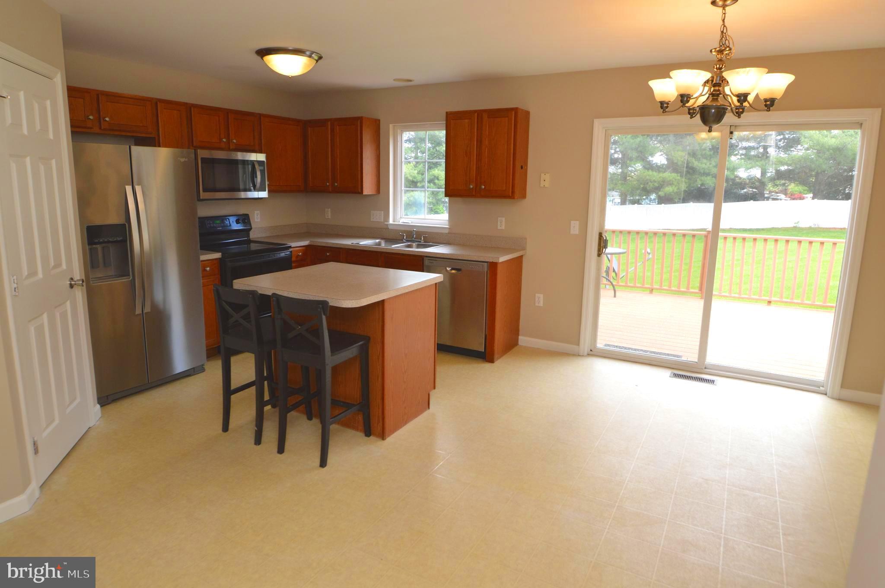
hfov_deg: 81.3
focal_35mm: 21
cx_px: 442
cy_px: 294
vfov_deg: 59.4
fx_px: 516
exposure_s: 1/125
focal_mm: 14
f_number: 5.6
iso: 400
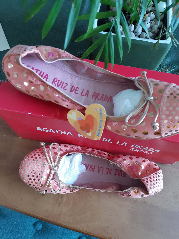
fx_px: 179
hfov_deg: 53.1
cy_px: 120
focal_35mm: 26
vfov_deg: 67.3
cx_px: 90
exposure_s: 1/40
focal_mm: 3.93
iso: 250
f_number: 1.7
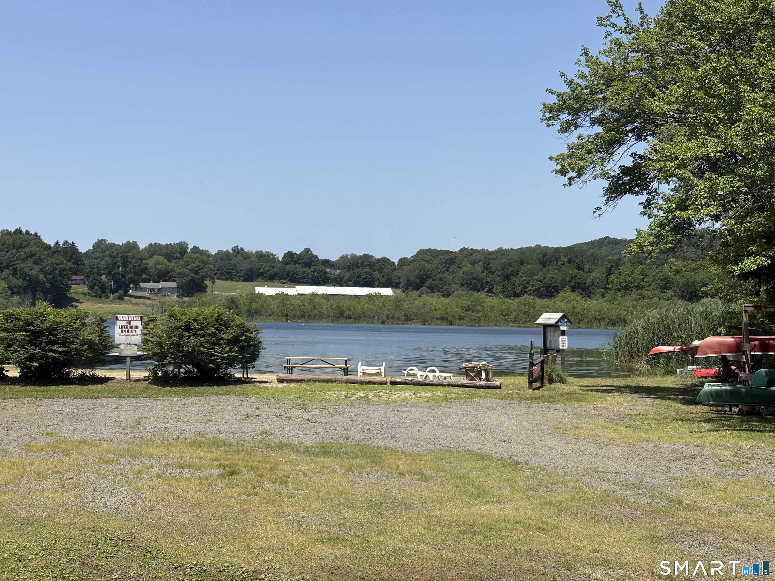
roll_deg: -1.8
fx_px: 1164
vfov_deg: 28.0
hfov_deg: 36.8
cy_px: 290
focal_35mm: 52
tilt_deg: +2.1
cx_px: 388
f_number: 1.6
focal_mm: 5.96
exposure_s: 1/3279
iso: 32
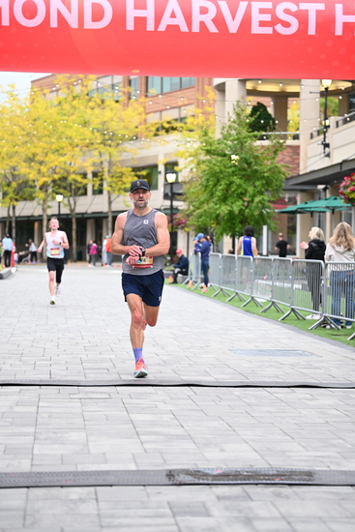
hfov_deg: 17.3
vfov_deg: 25.7
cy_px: 266
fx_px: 1168
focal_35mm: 79
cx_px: 178
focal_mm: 79
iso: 1600
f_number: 2.8
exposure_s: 1/1250
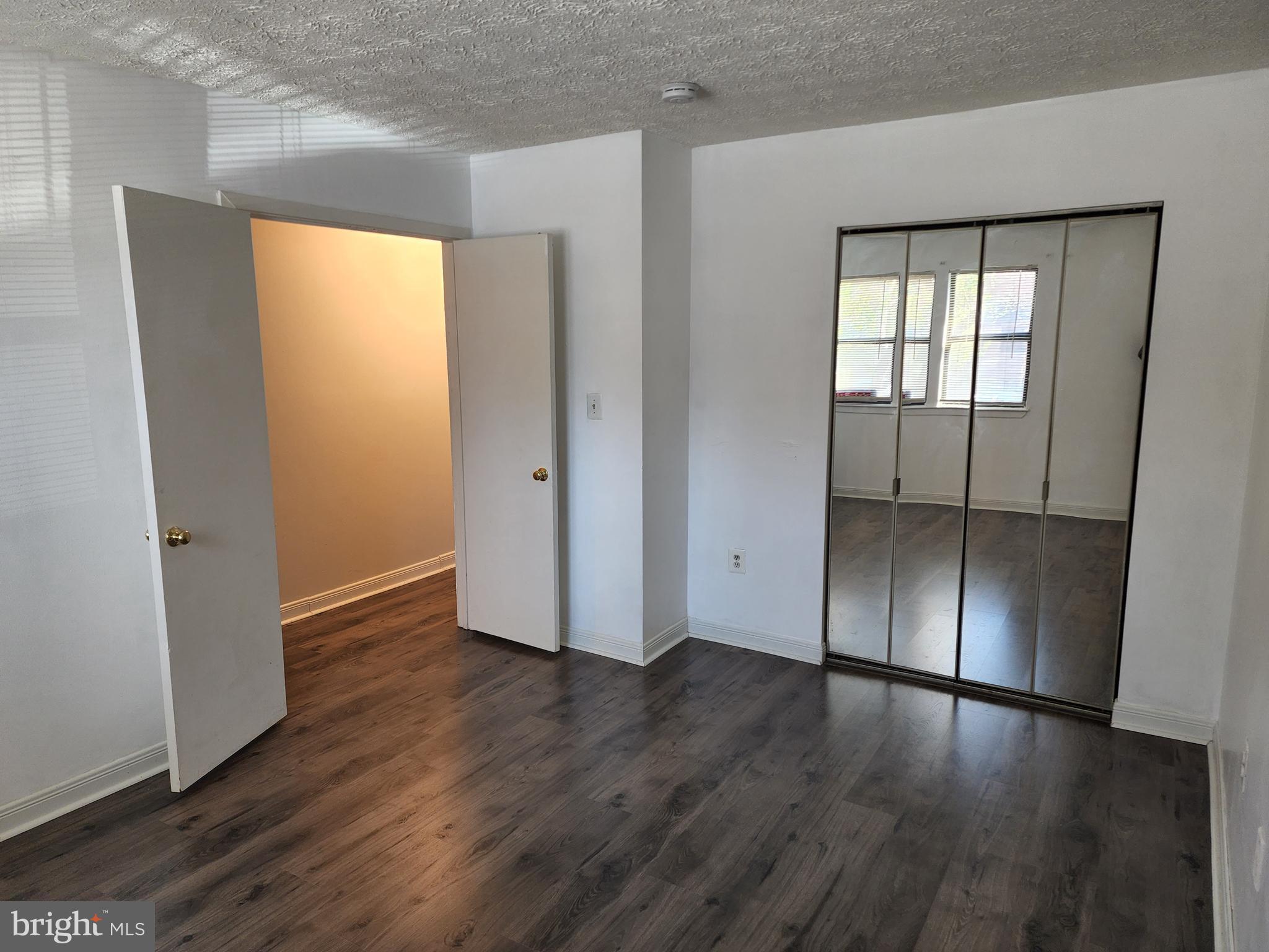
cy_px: 476
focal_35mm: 23
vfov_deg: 58.9
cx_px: 634
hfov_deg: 73.9
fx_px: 843
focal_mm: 6.4
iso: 125
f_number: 1.8
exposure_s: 1/120
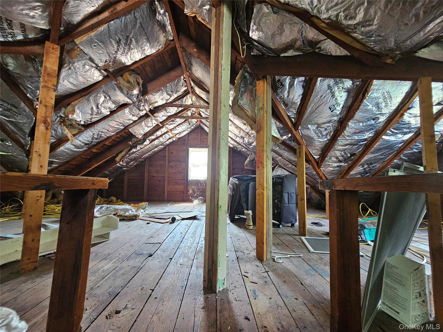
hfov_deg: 106.2
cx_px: 222
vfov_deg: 89.9
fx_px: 166
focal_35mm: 13
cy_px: 166
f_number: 2.2
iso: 400
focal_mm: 2.2
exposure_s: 1/30
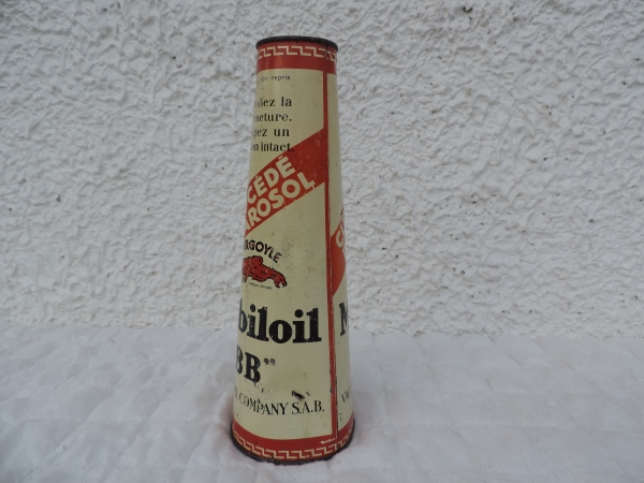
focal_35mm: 24
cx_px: 322
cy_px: 242
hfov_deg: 71.6
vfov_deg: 56.8
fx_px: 446
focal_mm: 4.3
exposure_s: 1/320
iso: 80
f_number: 3
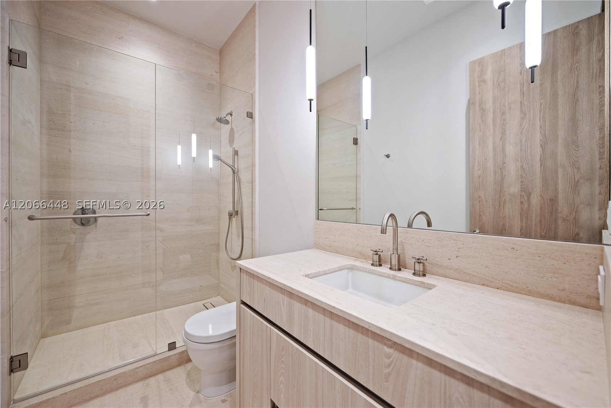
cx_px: 306
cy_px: 204
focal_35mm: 14
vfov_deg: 81.2
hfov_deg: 104.2
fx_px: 238
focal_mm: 14
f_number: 2.8
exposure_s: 1/13
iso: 560
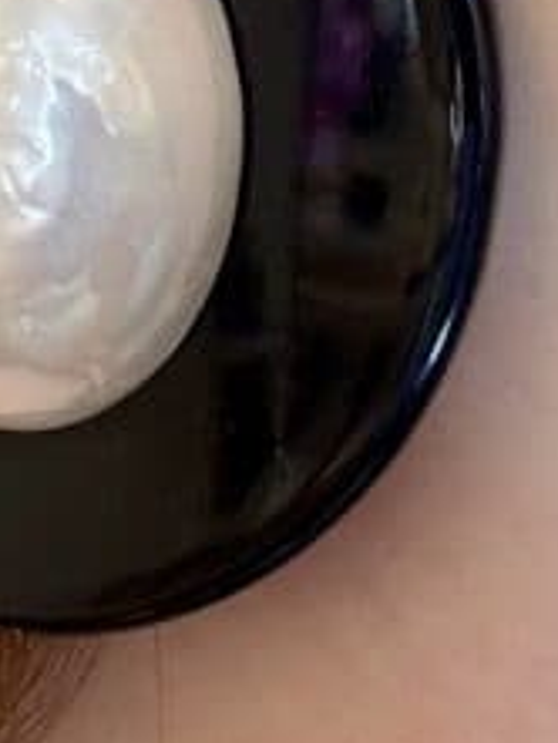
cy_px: -104
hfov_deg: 10.1
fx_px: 2985
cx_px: -437
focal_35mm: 139
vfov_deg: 13.8
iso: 100
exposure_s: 1/50
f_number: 1.9
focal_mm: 2.69
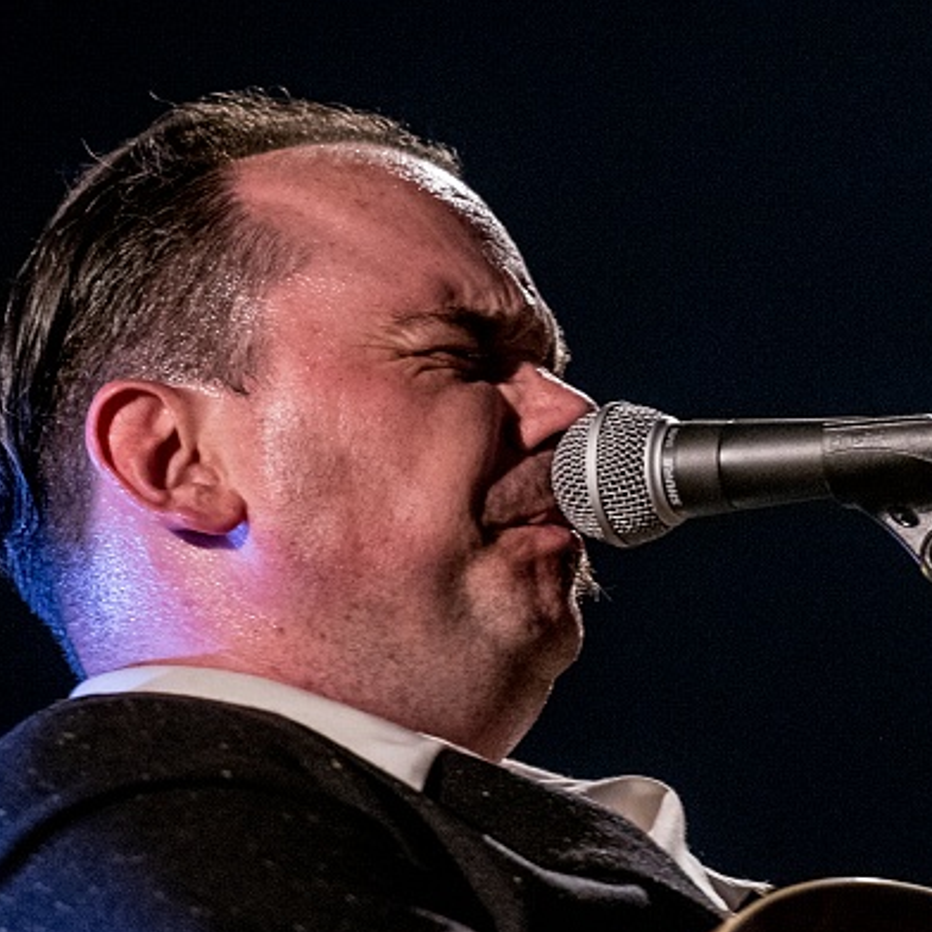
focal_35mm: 445
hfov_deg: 3.9
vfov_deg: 3.9
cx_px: 680
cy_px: 511
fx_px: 13555
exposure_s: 1/160
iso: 1600
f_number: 2.8
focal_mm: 190
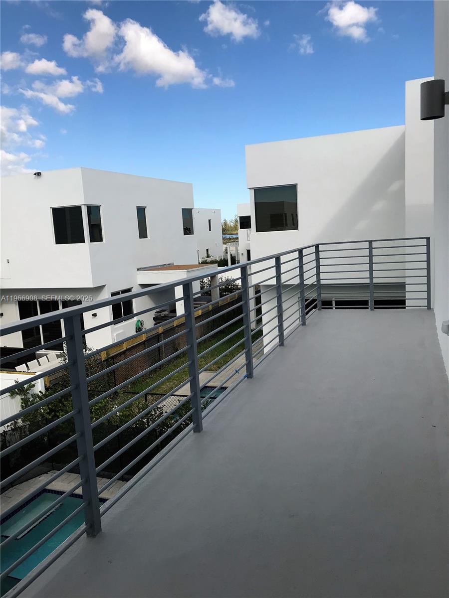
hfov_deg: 49.7
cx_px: 224
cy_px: 299
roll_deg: +3.1
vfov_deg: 63.4
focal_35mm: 28
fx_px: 484
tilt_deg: -7.1
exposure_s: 1/2083
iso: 20
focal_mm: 3.99
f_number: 1.8
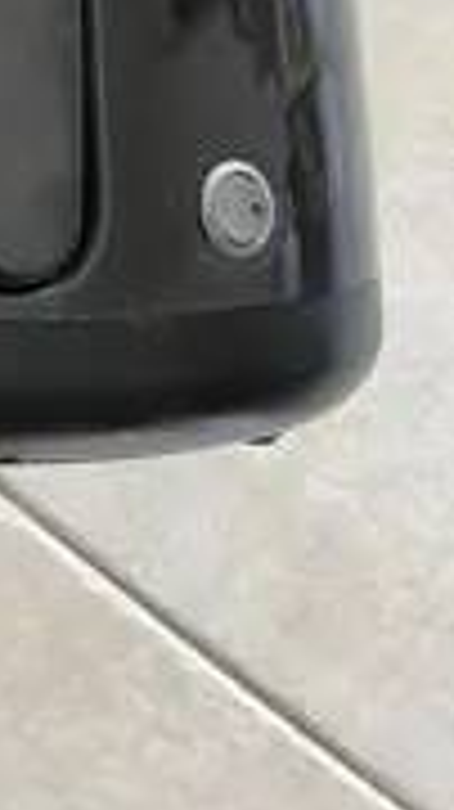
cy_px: -45
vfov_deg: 30.4
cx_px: -207
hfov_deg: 17.4
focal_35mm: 63
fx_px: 1351
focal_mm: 4.2
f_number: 1.6
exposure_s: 1/60
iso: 160
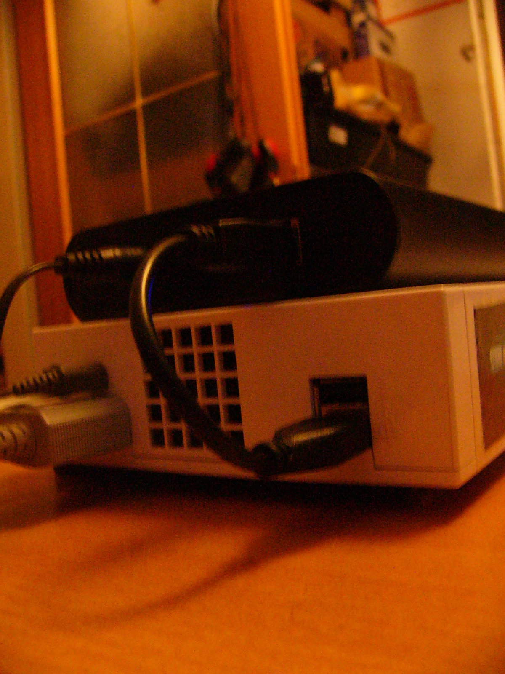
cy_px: 337
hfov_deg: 40.7
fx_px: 681
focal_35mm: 35
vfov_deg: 52.6
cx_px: 252
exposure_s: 1/8
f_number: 2.8
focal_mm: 4.6
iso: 400
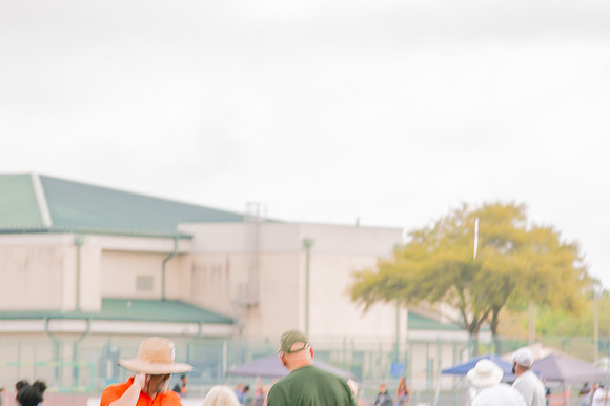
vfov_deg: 5.4
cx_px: 346
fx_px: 4313
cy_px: 215
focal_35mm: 255
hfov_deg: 8.1
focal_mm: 120
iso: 200
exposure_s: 1/200
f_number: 4
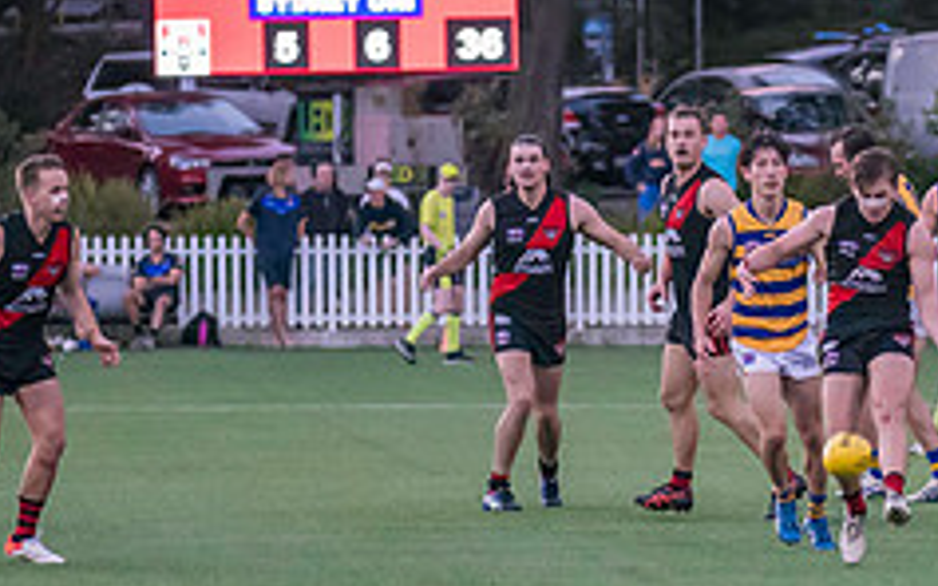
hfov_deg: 4.4
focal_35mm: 472
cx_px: 884
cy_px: 301
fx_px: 12063
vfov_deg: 2.8
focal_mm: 120
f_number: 2.8
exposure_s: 1/1250
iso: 3200
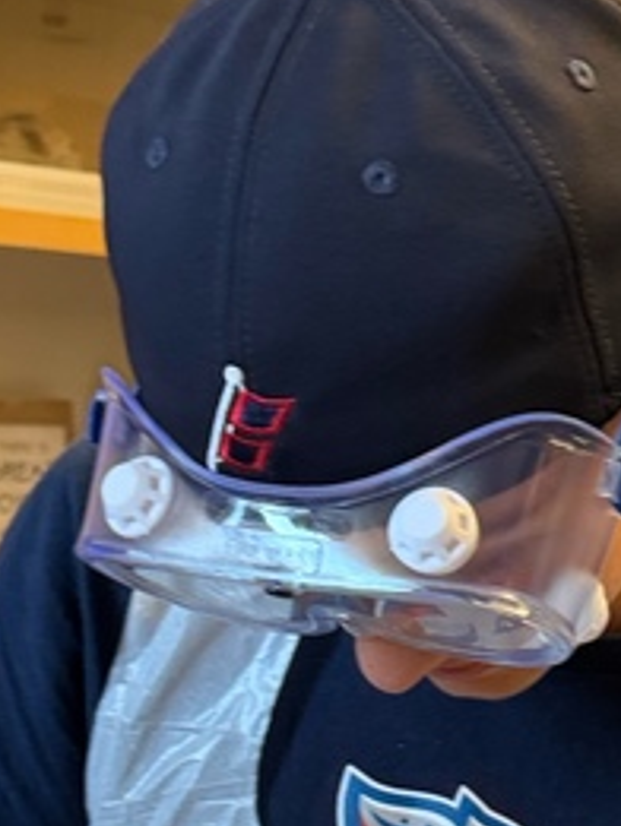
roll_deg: -5.1
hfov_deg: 15.2
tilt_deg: -16.1
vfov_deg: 19.4
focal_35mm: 94
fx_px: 2247
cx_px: 735
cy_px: 1048
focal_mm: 6.76
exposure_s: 1/60
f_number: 1.78
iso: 250
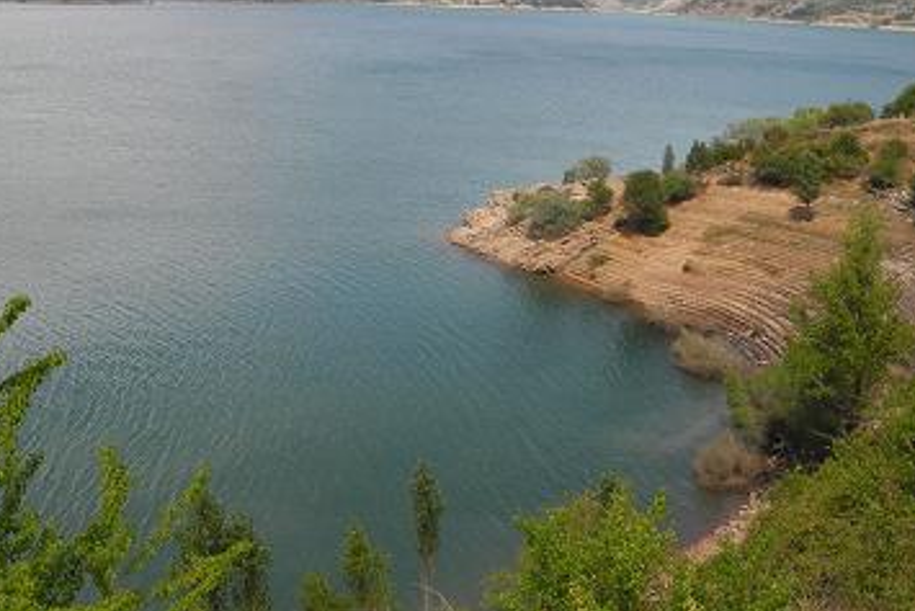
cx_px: 500
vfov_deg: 31.7
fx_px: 1068
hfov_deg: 46.3
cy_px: 201
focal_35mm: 42
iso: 100
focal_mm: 6
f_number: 3.2
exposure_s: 1/800
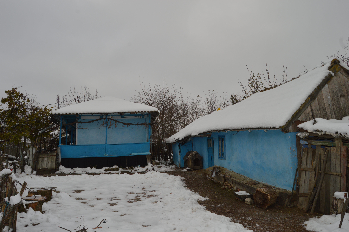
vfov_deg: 47.8
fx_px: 262
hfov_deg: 67.4
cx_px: 174
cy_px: 116
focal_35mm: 27
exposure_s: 1/200
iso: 100
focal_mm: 18
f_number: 11
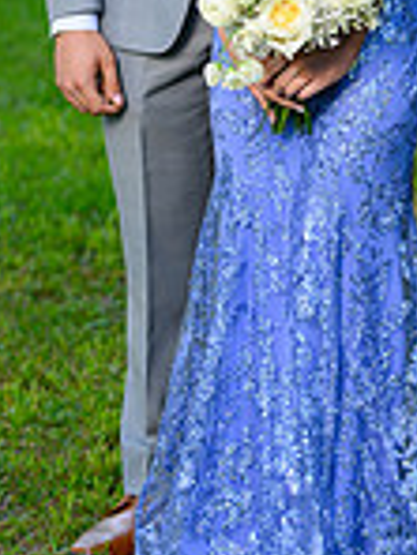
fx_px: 3855
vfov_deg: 8.2
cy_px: -90
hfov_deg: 6.2
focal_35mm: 240
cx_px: 180
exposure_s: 1/160
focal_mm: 82
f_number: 2.8
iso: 125
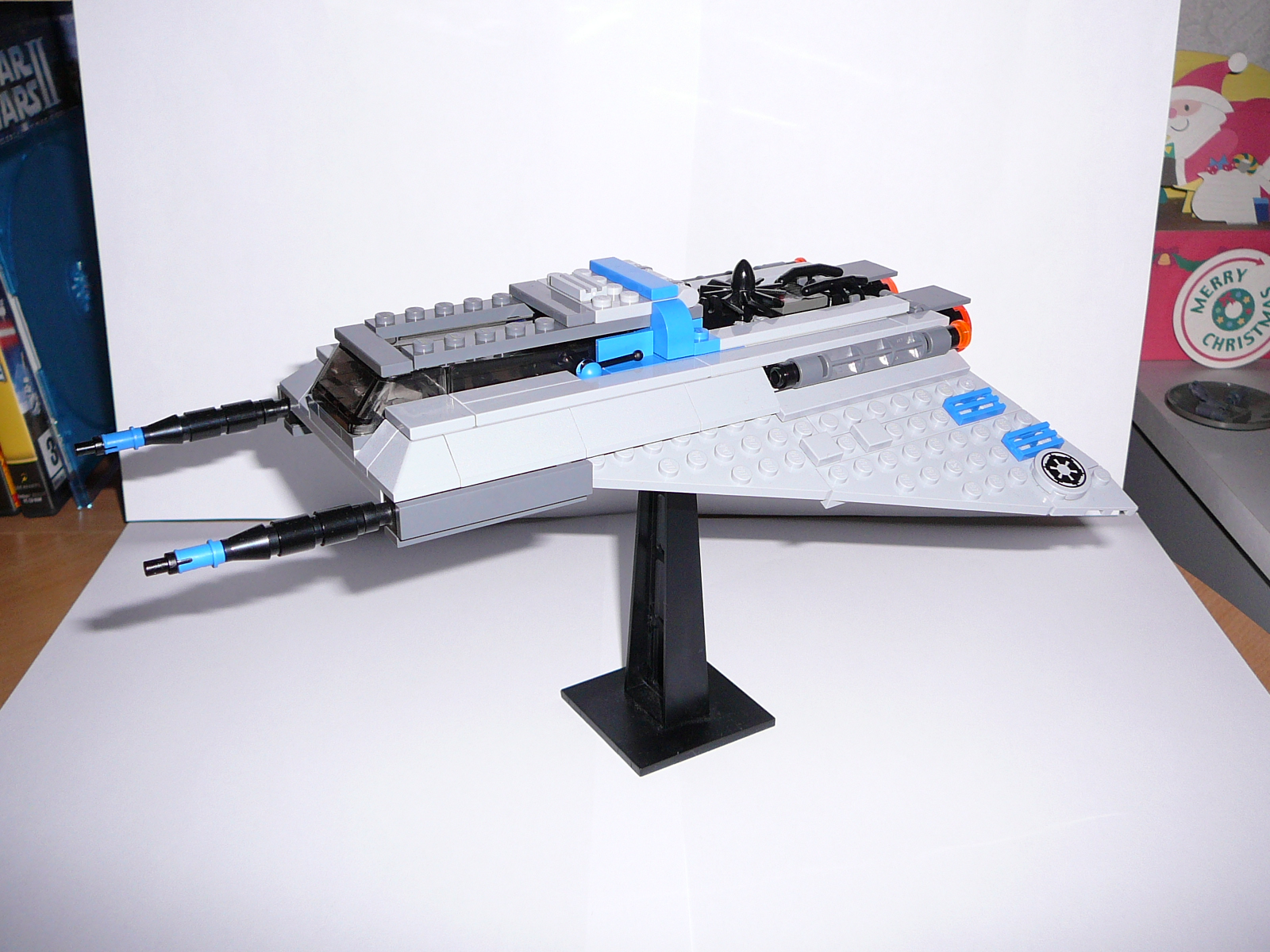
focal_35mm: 37
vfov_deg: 38.7
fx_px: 1357
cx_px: 635
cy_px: 476
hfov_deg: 50.1
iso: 100
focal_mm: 5.2
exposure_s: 1/30
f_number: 2.8
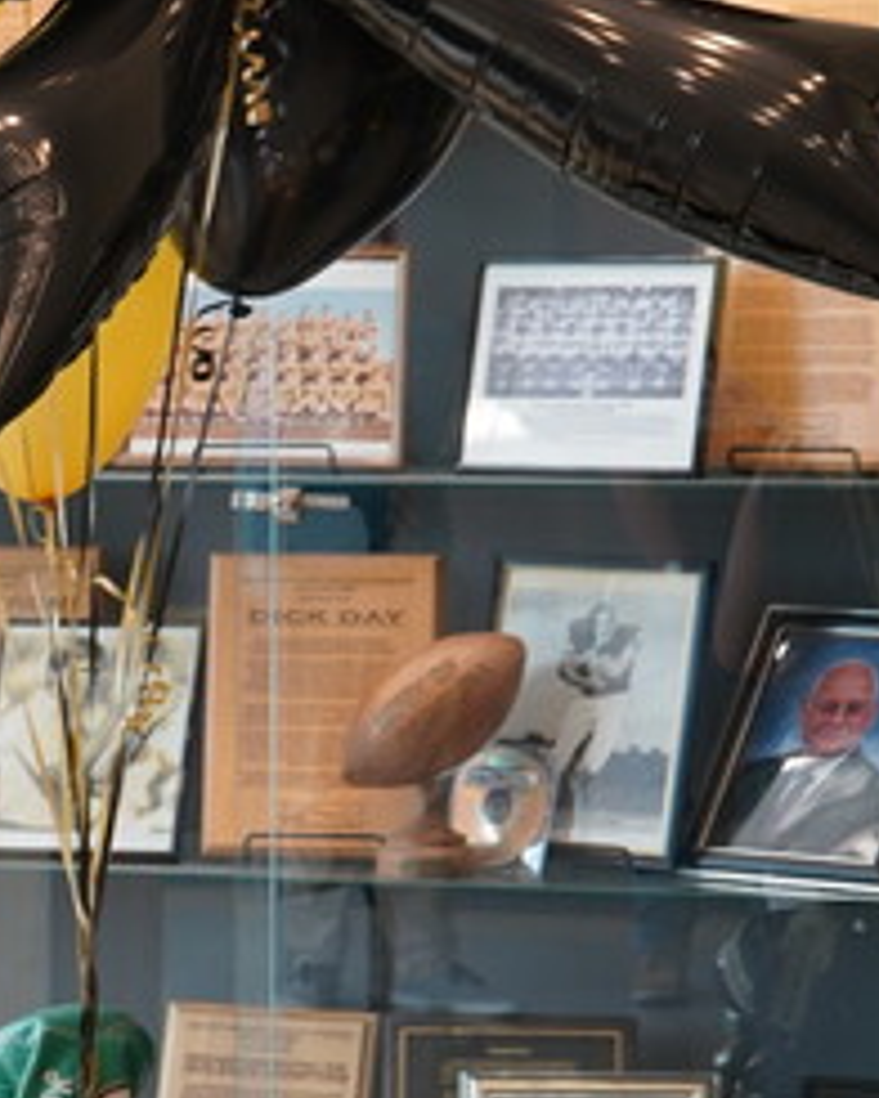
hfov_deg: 10.4
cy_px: 704
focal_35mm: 147
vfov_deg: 13.1
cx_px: -96
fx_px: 4780
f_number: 7.1
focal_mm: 48
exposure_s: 1/40
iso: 800
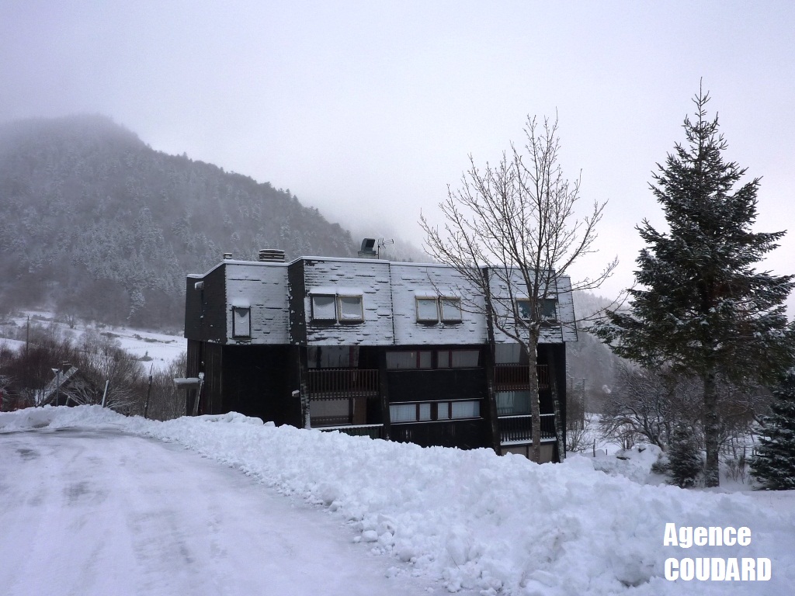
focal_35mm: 29
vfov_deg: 48.2
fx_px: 666
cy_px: 298
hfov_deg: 61.7
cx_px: 398
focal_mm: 4.1
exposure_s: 1/400
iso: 80
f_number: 4
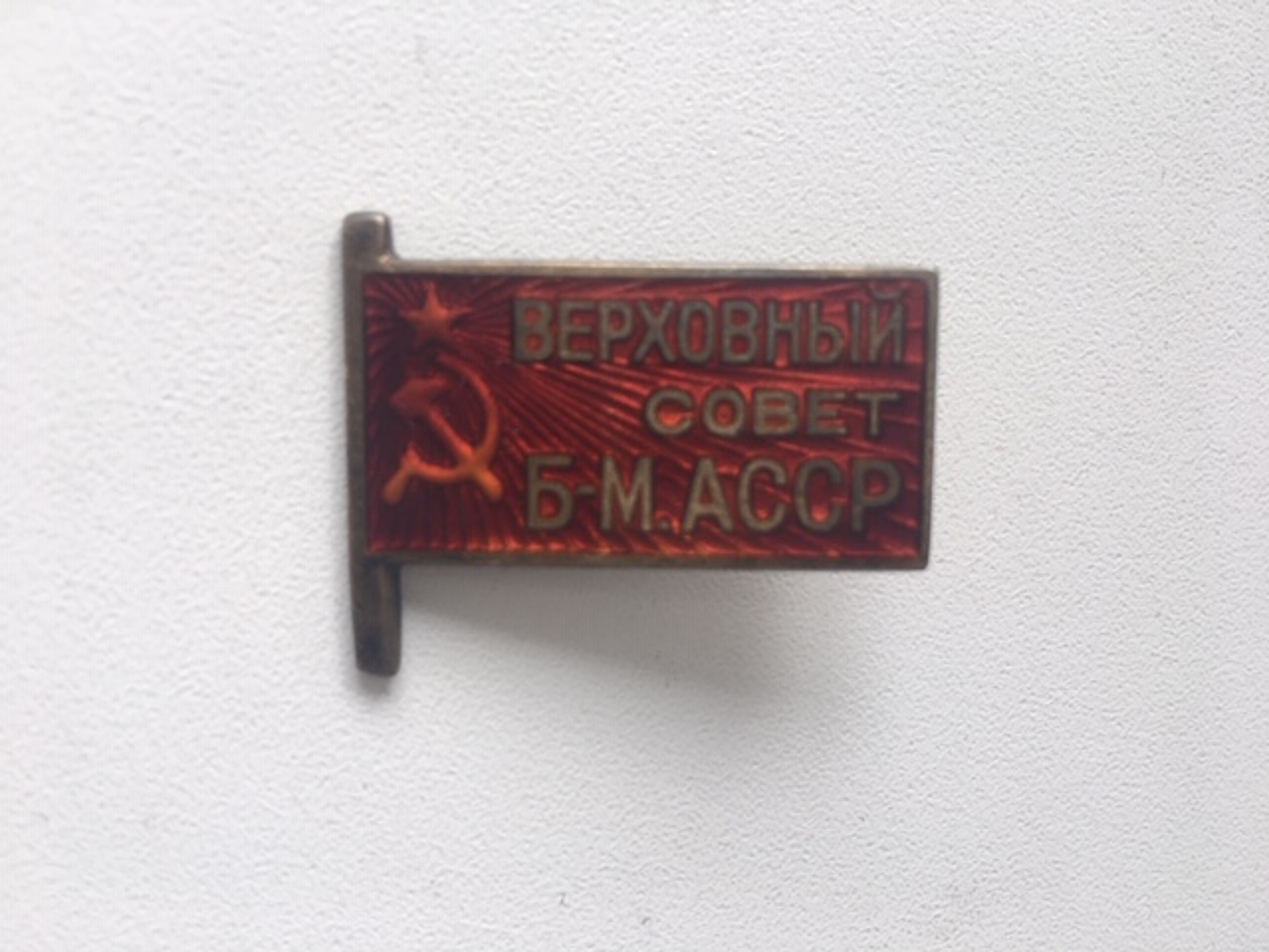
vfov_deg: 48.2
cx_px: 634
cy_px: 476
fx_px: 1063
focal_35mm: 29
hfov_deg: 61.7
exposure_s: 1/109
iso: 25
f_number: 2.2
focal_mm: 4.15
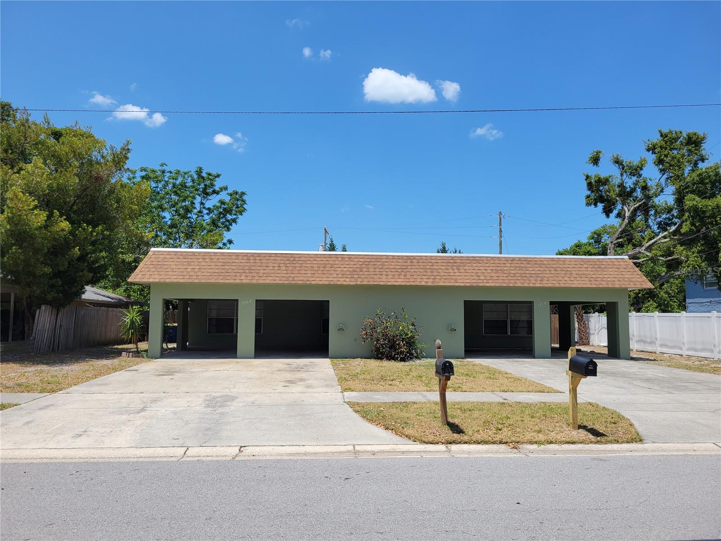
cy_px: 270
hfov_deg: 67.3
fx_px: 542
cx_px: 360
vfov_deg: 53.1
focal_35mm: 26
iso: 40
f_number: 1.8
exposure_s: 1/2693
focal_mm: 5.4
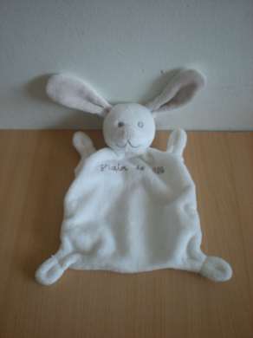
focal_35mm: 38
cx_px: 126
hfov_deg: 37.7
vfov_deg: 49.0
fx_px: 371
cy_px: 169
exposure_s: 1/42.5
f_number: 3.1
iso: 200
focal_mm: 6.3
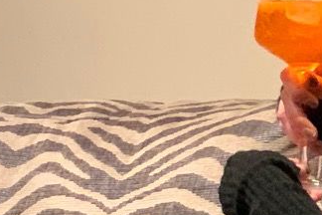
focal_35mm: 336
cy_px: 150
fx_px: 3005
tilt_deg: -2.8
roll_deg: +0.0
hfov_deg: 6.0
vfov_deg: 4.1
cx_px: -205
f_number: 2.4
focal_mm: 6
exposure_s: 1/33
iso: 500
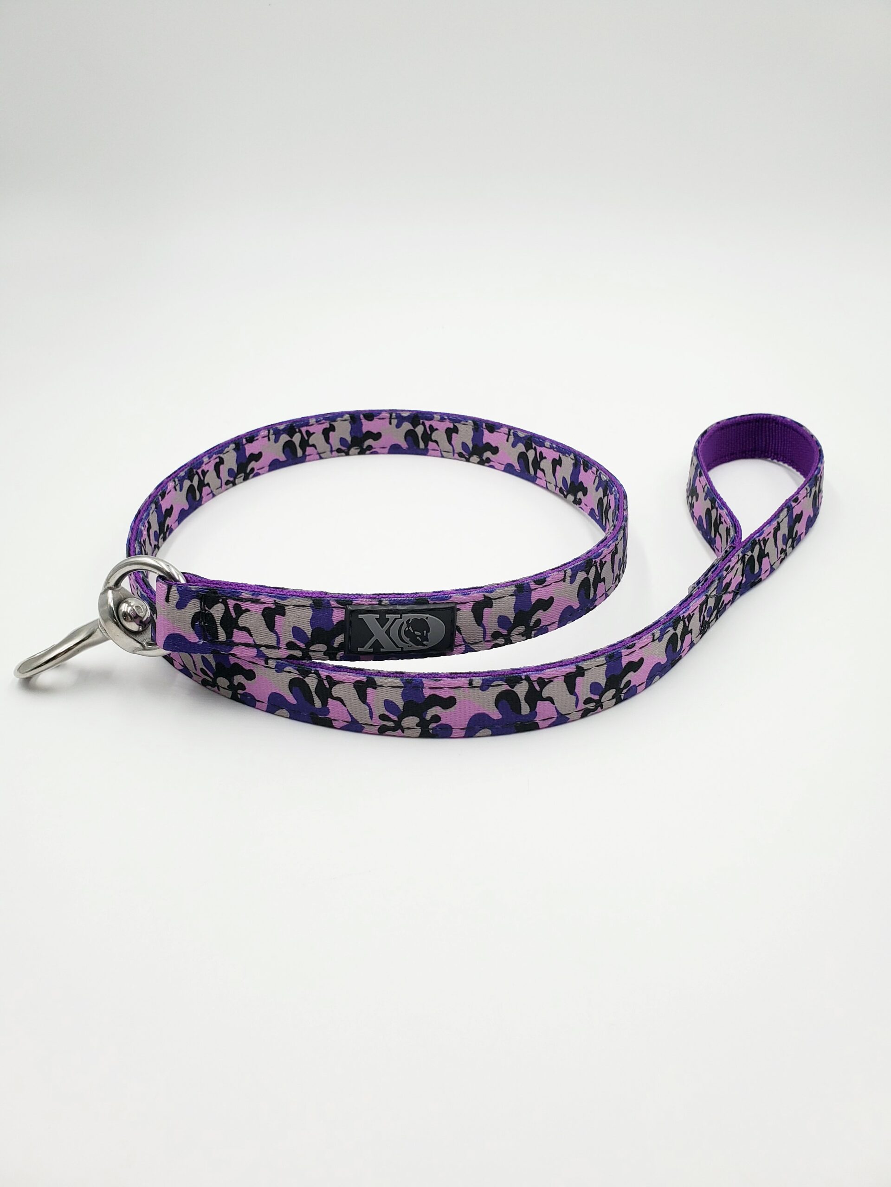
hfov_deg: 53.1
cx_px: 446
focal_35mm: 26
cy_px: 594
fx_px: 892
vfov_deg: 67.3
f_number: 2.4
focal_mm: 4.3
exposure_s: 1/179
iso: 50
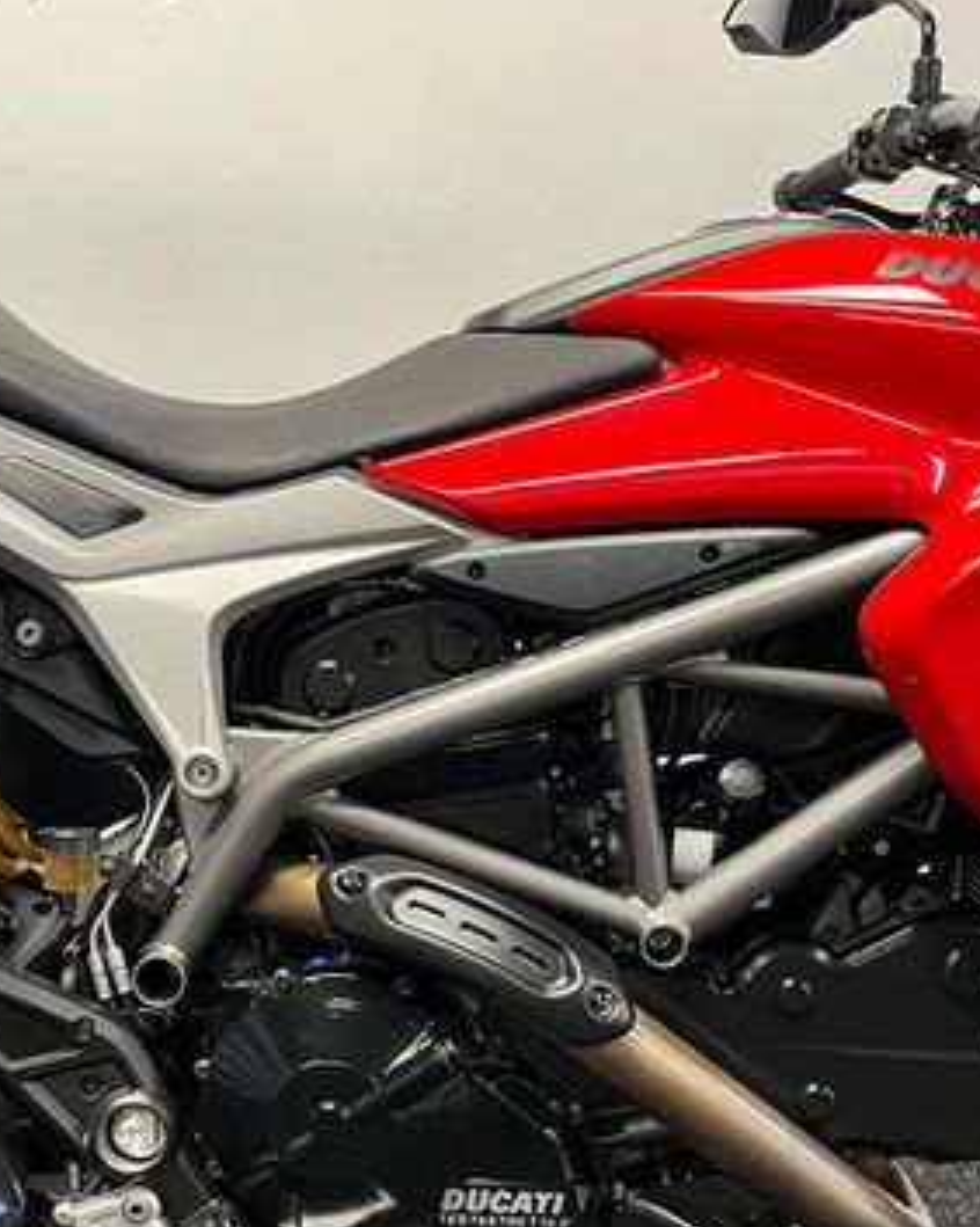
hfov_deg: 32.7
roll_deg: -0.8
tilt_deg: -9.4
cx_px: 445
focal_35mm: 46
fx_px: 1669
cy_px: 744
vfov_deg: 40.2
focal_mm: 5.1
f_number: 1.6
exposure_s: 1/50
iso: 250
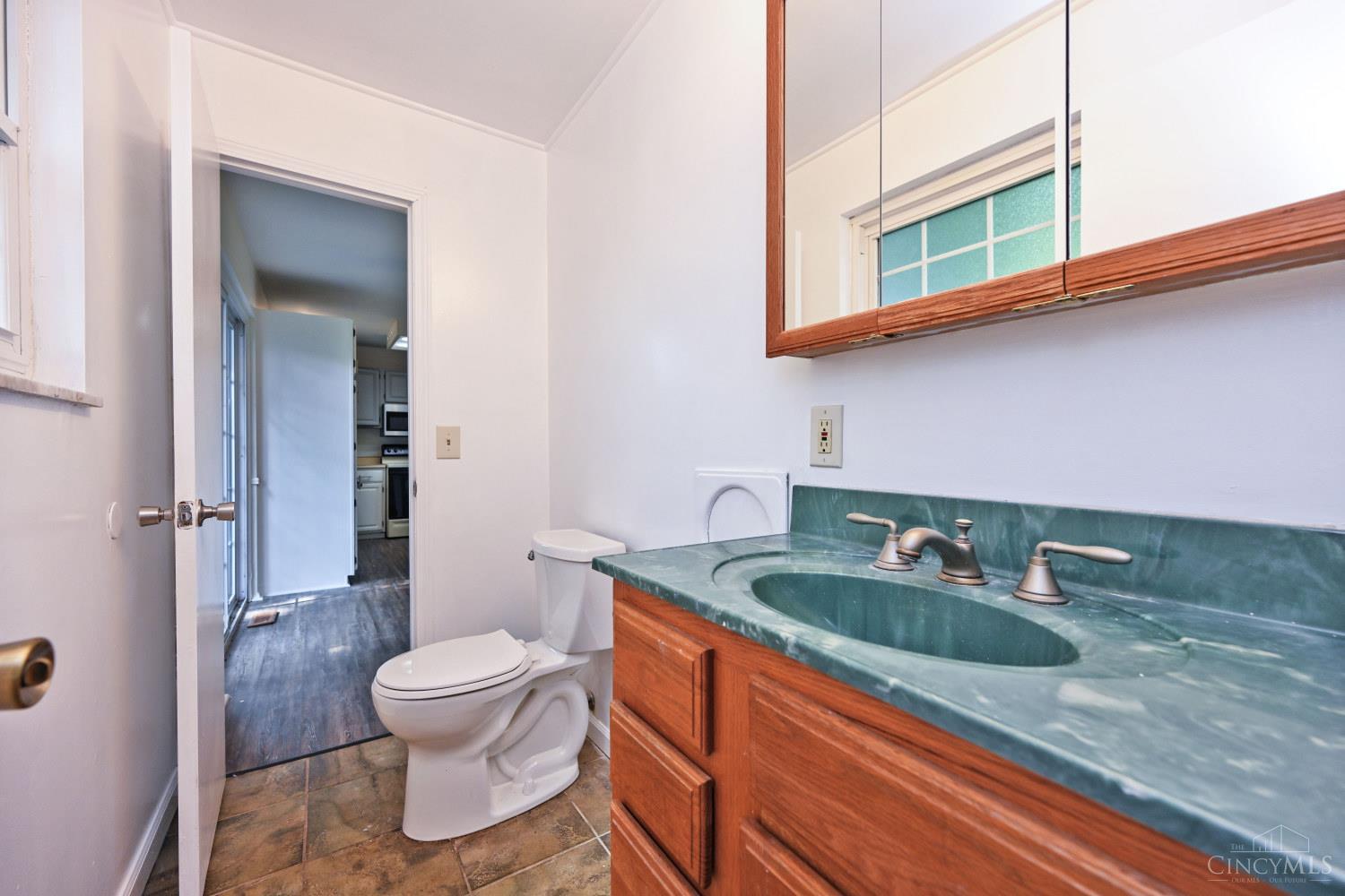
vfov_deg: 81.2
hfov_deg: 104.3
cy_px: 448
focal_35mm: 14
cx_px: 672
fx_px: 523
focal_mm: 14
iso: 200
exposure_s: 1/100
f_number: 5
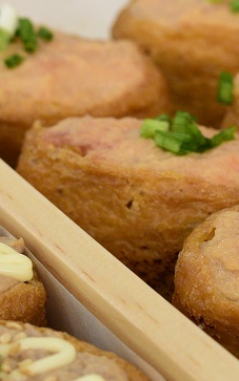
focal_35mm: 152
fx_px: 1583
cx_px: 354
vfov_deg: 13.8
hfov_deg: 8.4
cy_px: 160
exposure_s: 1/320
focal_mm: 50
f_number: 6.3
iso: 2000
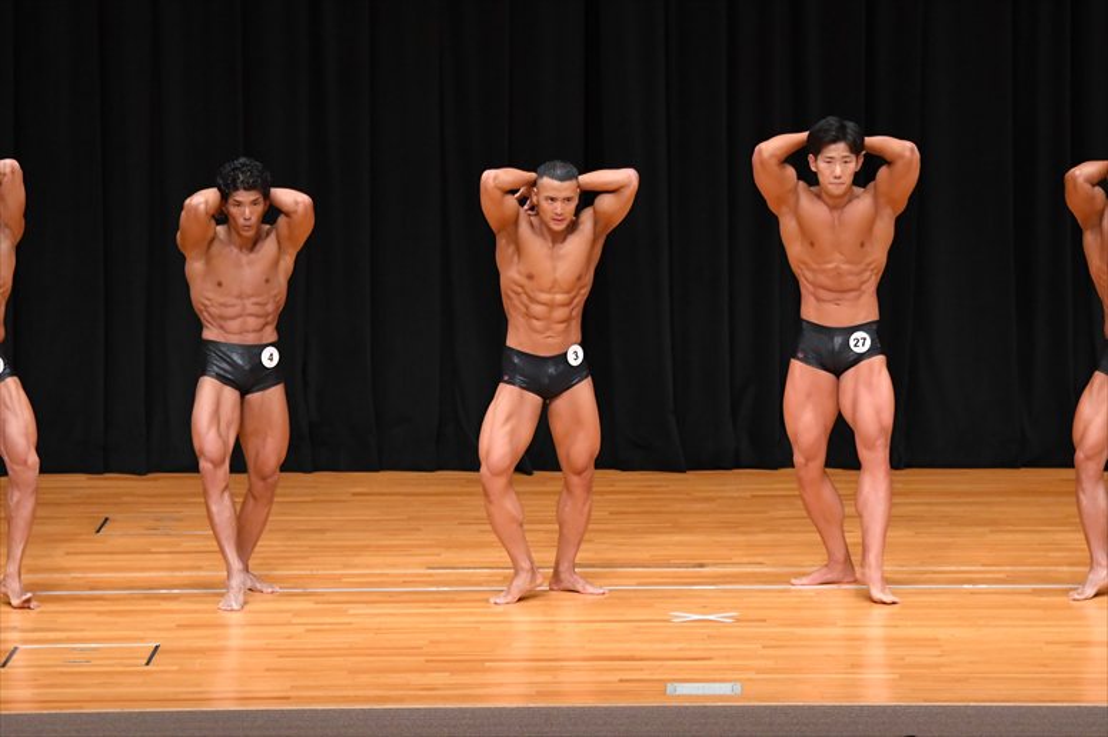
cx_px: 554
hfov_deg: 10.2
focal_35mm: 202
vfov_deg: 6.8
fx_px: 6214
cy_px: 368
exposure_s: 1/400
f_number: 5.6
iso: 4000
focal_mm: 135
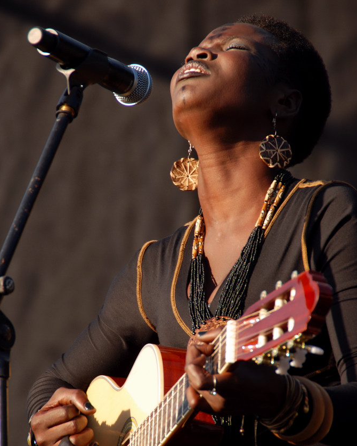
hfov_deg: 37.7
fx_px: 523
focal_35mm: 40
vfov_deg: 46.0
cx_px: 178
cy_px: 264
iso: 100
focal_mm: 23
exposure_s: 1/125
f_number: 3.8
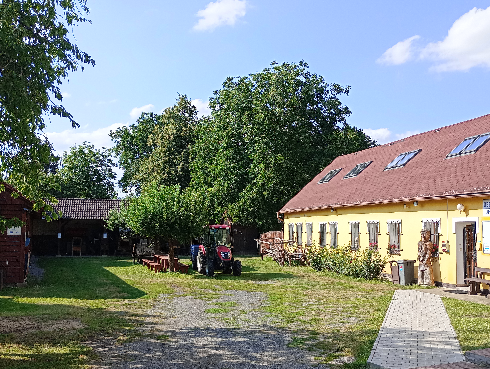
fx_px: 539
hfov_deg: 48.9
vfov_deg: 37.8
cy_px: 198
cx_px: 245
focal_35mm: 38
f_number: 1.8
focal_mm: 4.27
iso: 102
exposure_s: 1/607
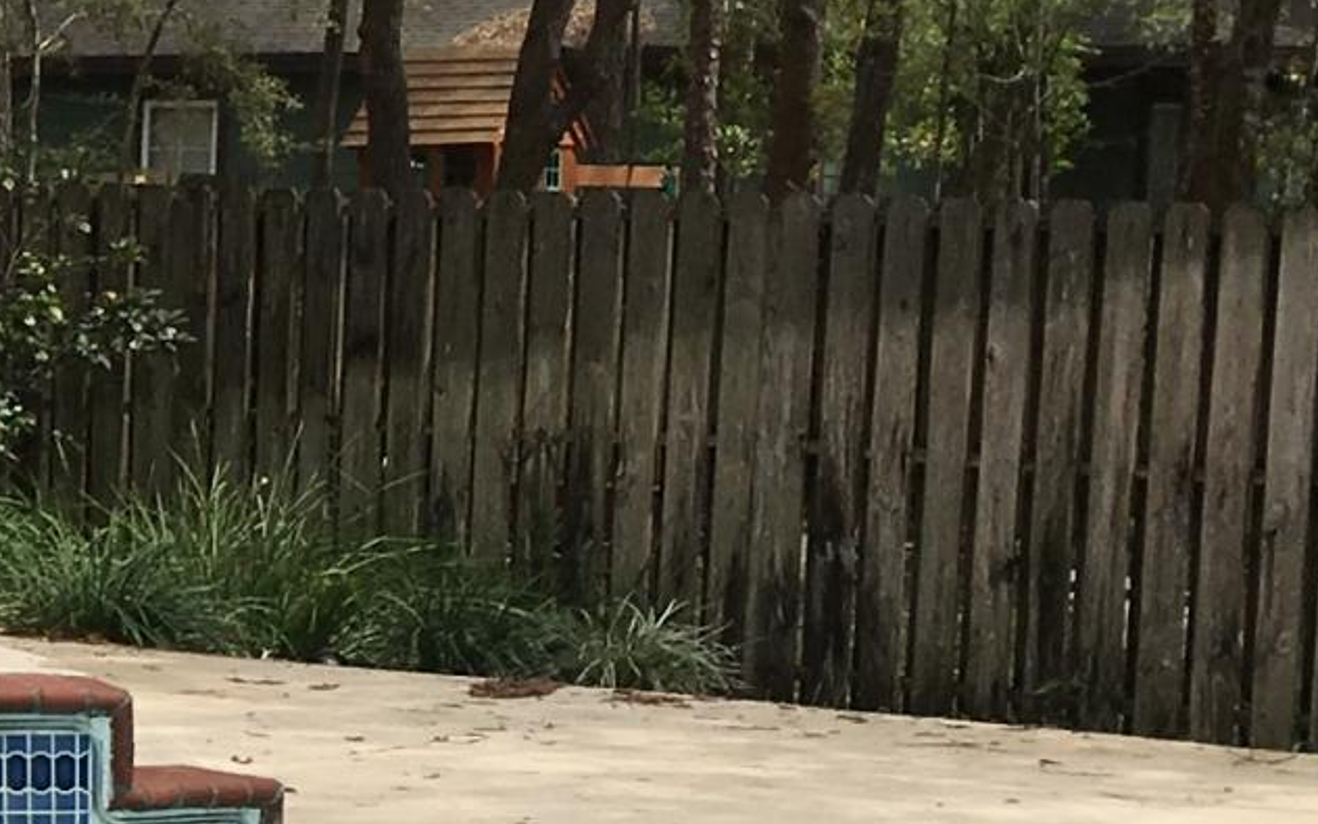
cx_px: -1036
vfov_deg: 8.9
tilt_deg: -5.3
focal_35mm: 146
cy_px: 803
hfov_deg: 13.0
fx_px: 5244
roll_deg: -1.0
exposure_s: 1/1972
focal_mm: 4.15
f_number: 2.2
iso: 25
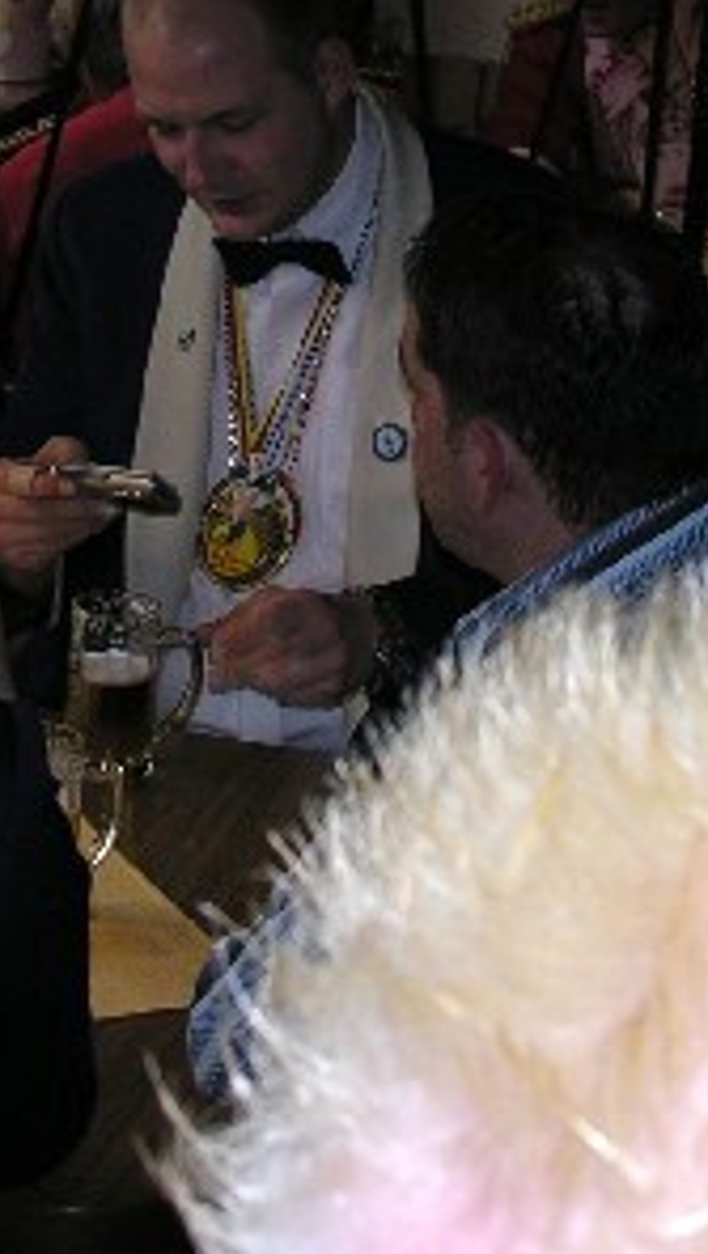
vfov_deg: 20.5
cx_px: 441
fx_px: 3430
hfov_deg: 11.8
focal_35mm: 103
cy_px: 216
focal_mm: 8.9
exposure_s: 1/60.1
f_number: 2.8
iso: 50
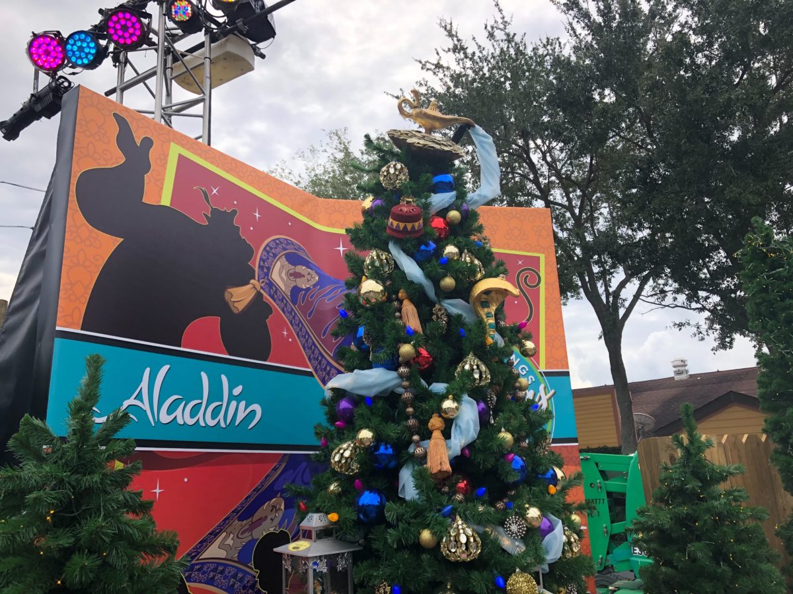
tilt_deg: +15.0
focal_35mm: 28
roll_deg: +2.2
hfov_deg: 63.4
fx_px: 641
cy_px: 297
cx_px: 396
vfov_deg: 49.7
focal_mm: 3.99
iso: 20
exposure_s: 1/1143
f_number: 1.8
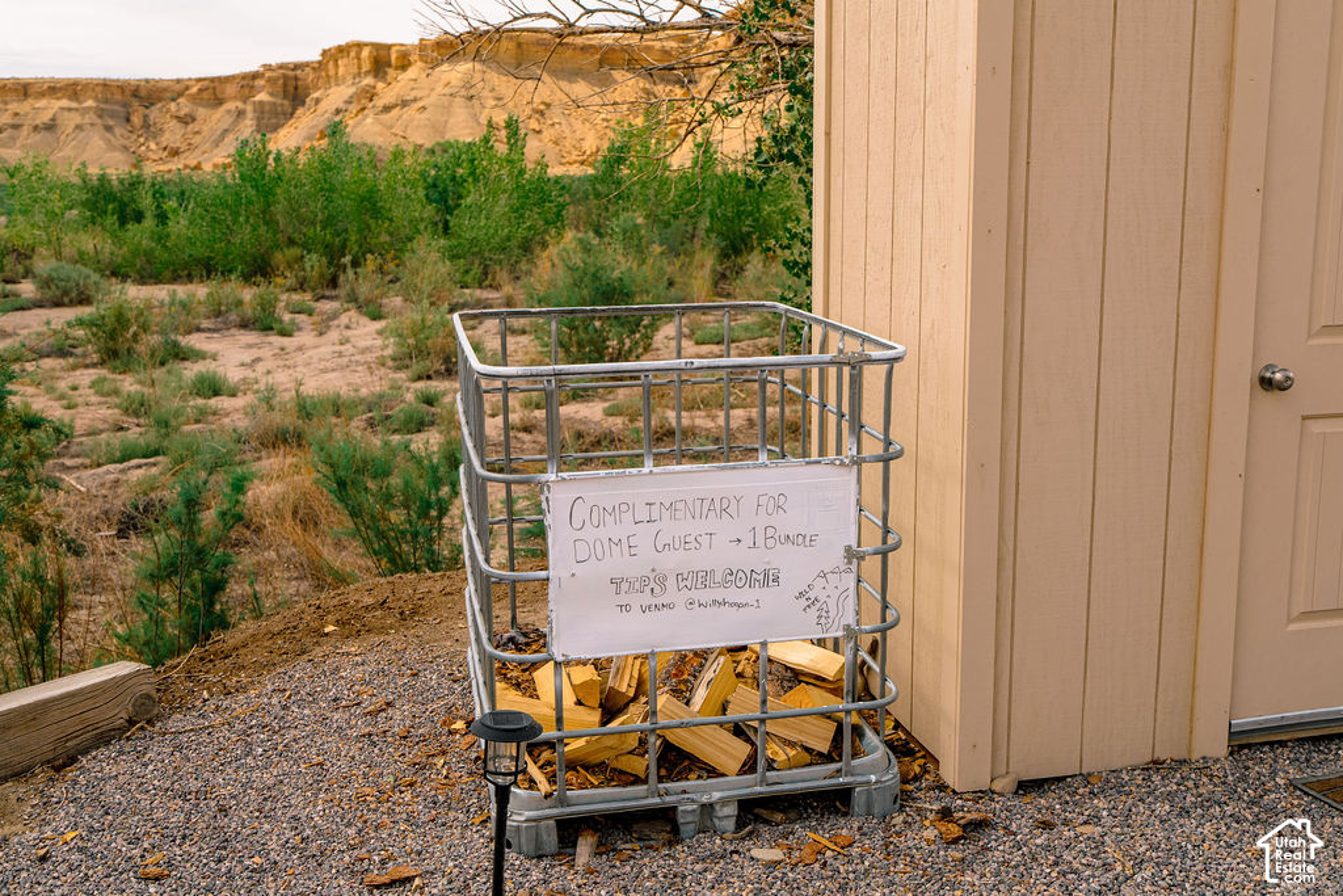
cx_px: 672
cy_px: 448
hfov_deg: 54.4
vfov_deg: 37.9
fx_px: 1306
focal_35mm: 35
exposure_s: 1/320
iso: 320
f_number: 5
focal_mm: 35
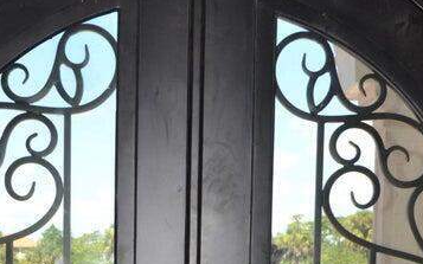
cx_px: 173
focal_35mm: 79
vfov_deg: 15.5
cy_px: 374
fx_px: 911
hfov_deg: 26.1
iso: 100
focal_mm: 18
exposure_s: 1/200
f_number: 5
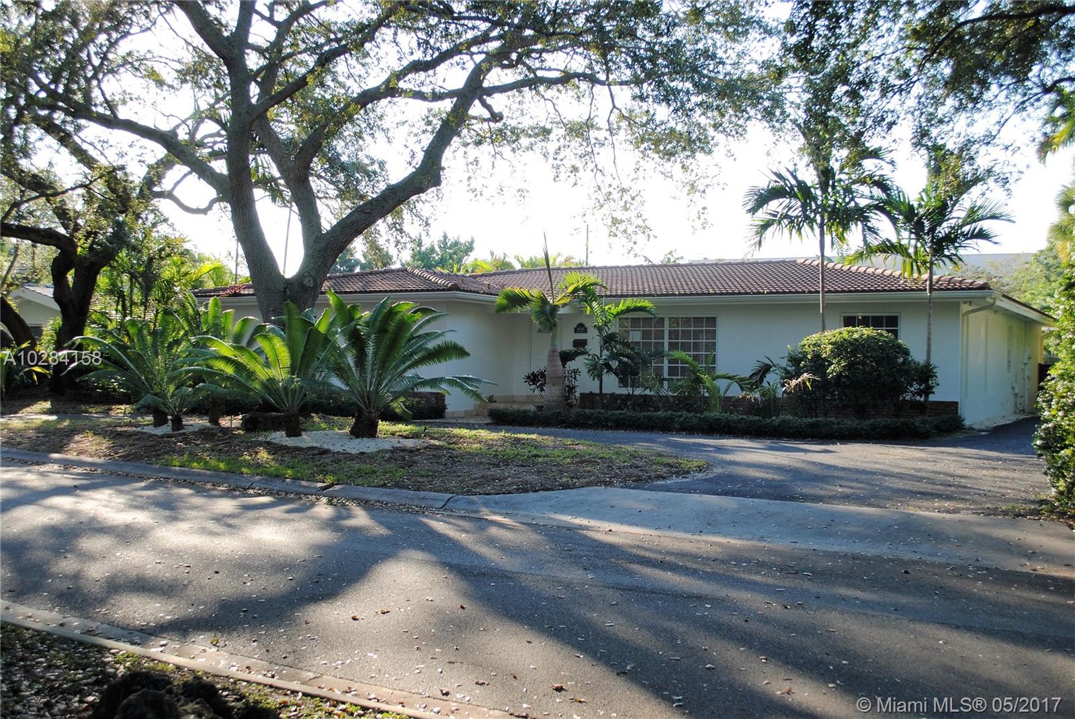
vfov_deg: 34.3
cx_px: 538
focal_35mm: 39
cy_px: 360
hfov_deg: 49.5
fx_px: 1166
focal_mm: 26
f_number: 5.6
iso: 140
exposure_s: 1/125
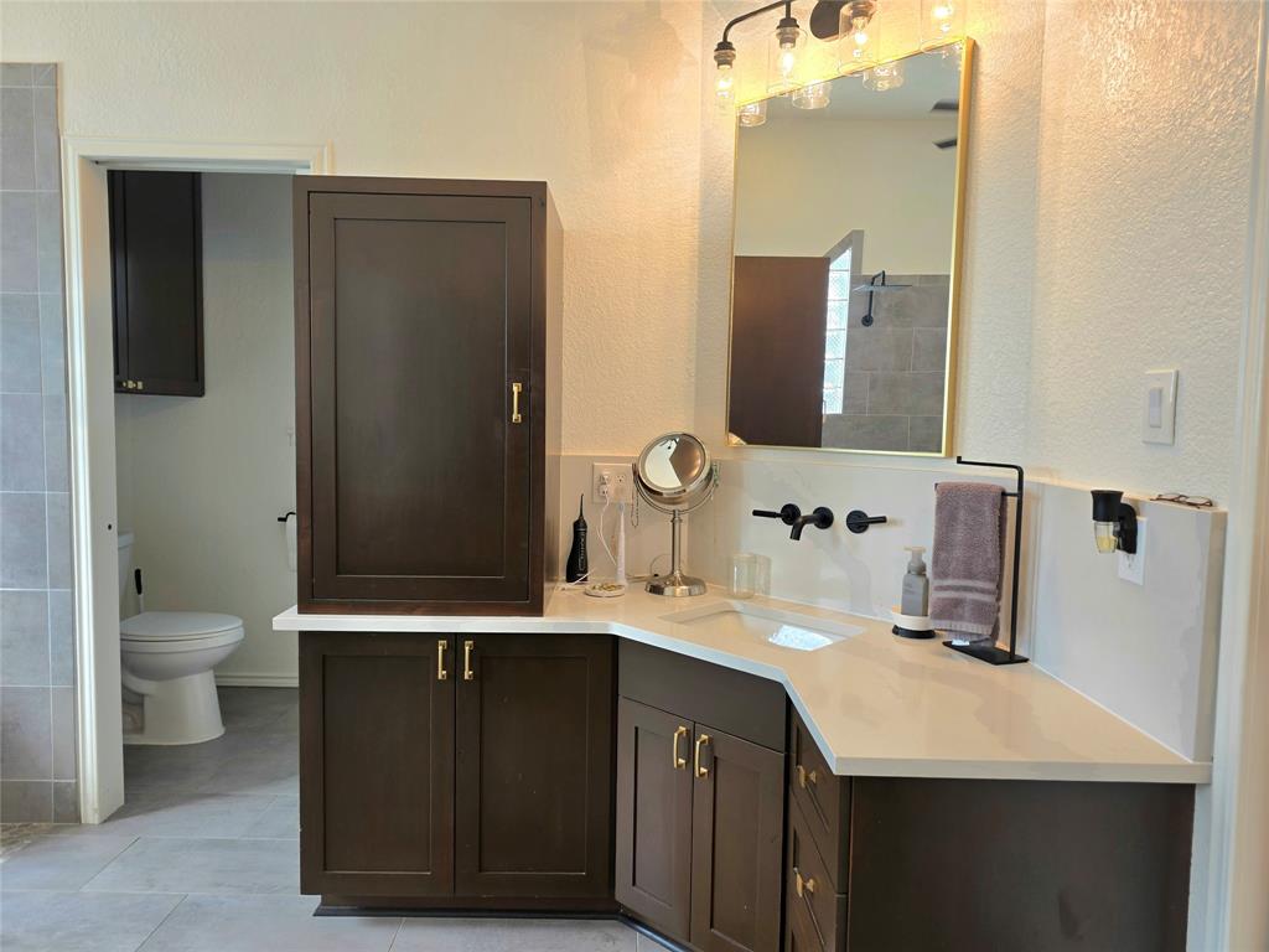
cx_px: 634
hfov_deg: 73.9
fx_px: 843
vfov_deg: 58.9
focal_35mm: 23
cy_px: 476
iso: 40
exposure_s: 1/120
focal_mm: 6.3
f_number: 1.7
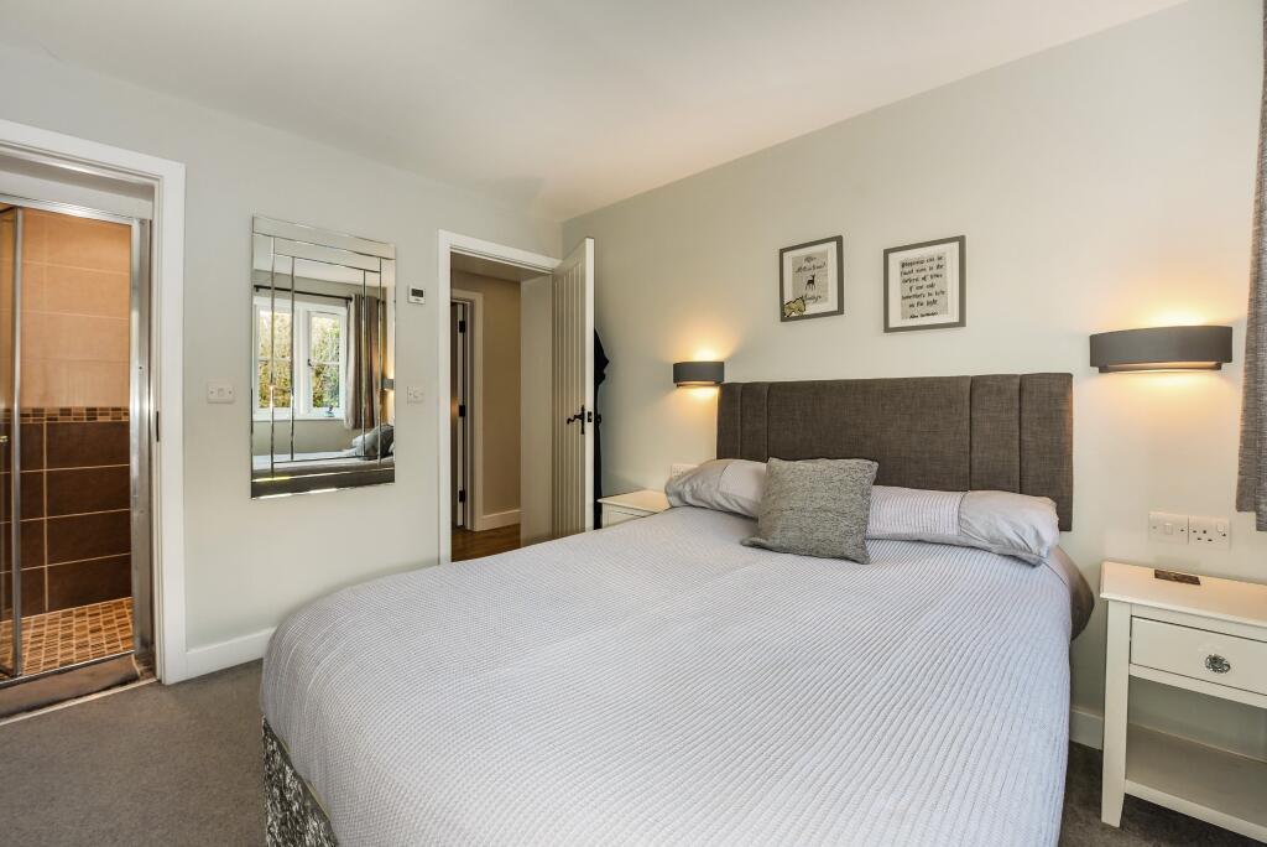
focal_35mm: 15
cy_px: 424
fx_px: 528
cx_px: 634
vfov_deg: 77.4
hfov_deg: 100.4
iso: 400
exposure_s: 1/50
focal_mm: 15
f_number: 7.1
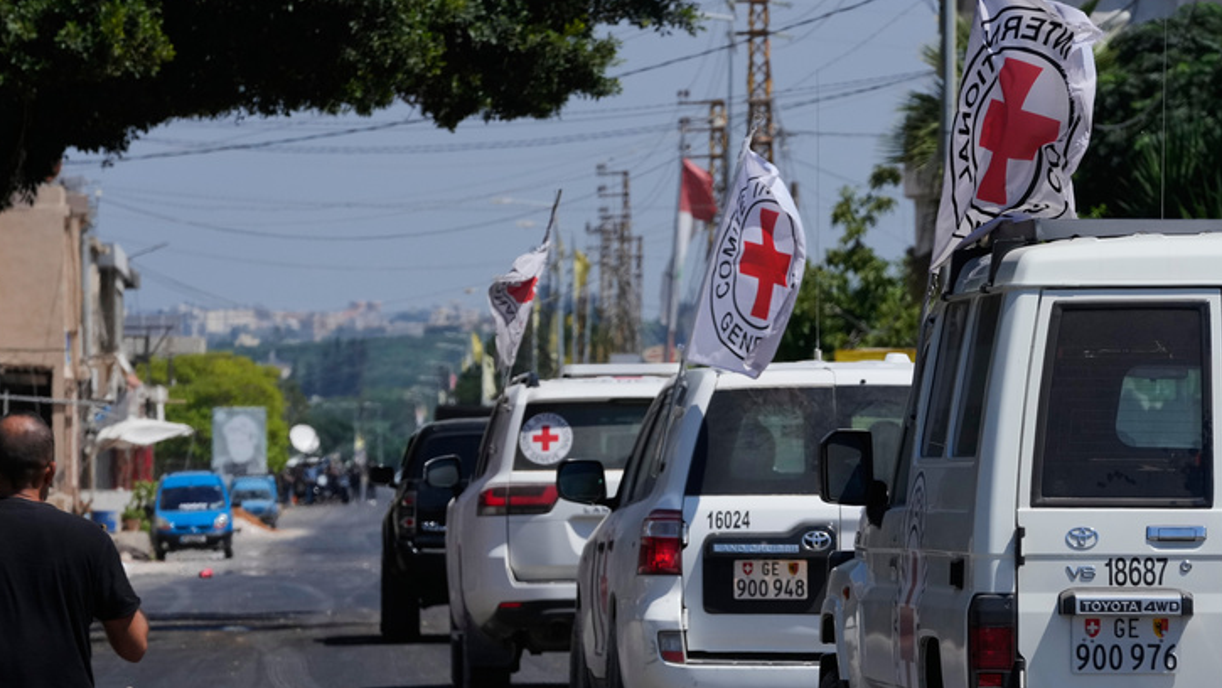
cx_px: 745
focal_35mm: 296
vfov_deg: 4.1
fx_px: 9592
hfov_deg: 7.3
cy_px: 496
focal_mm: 200
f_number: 9
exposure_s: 1/2500
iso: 640
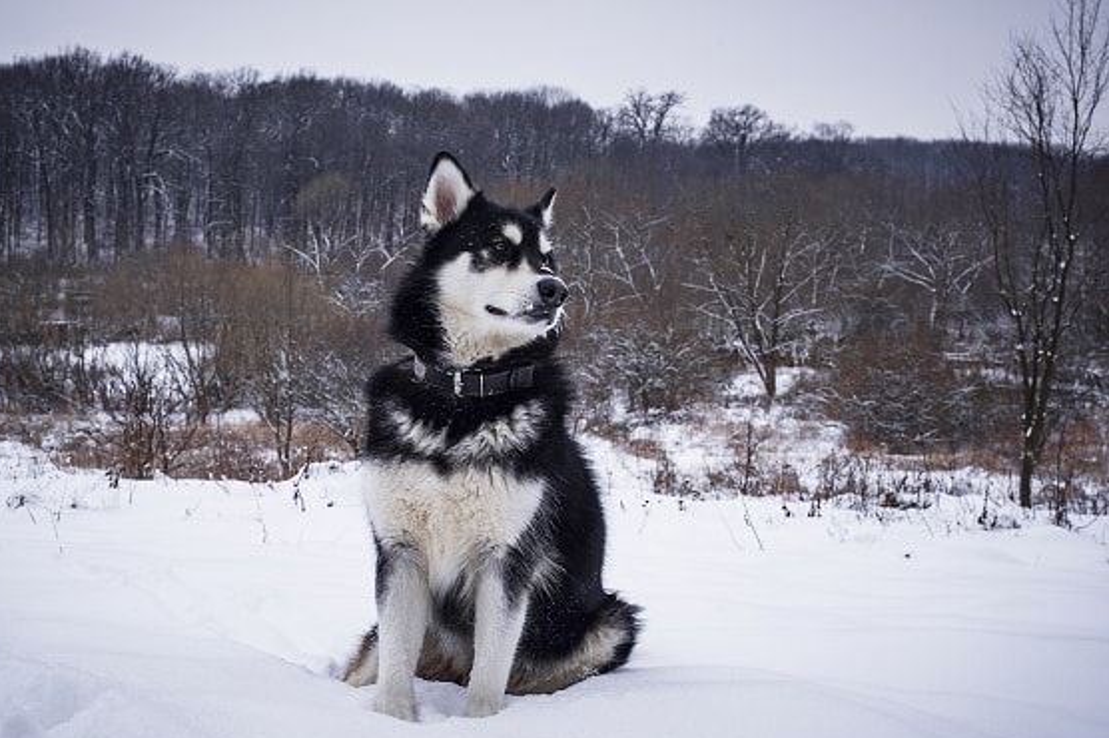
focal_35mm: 54
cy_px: 397
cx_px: 513
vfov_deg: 25.0
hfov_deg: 36.9
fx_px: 1662
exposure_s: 1/125
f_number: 11
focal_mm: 50
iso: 200
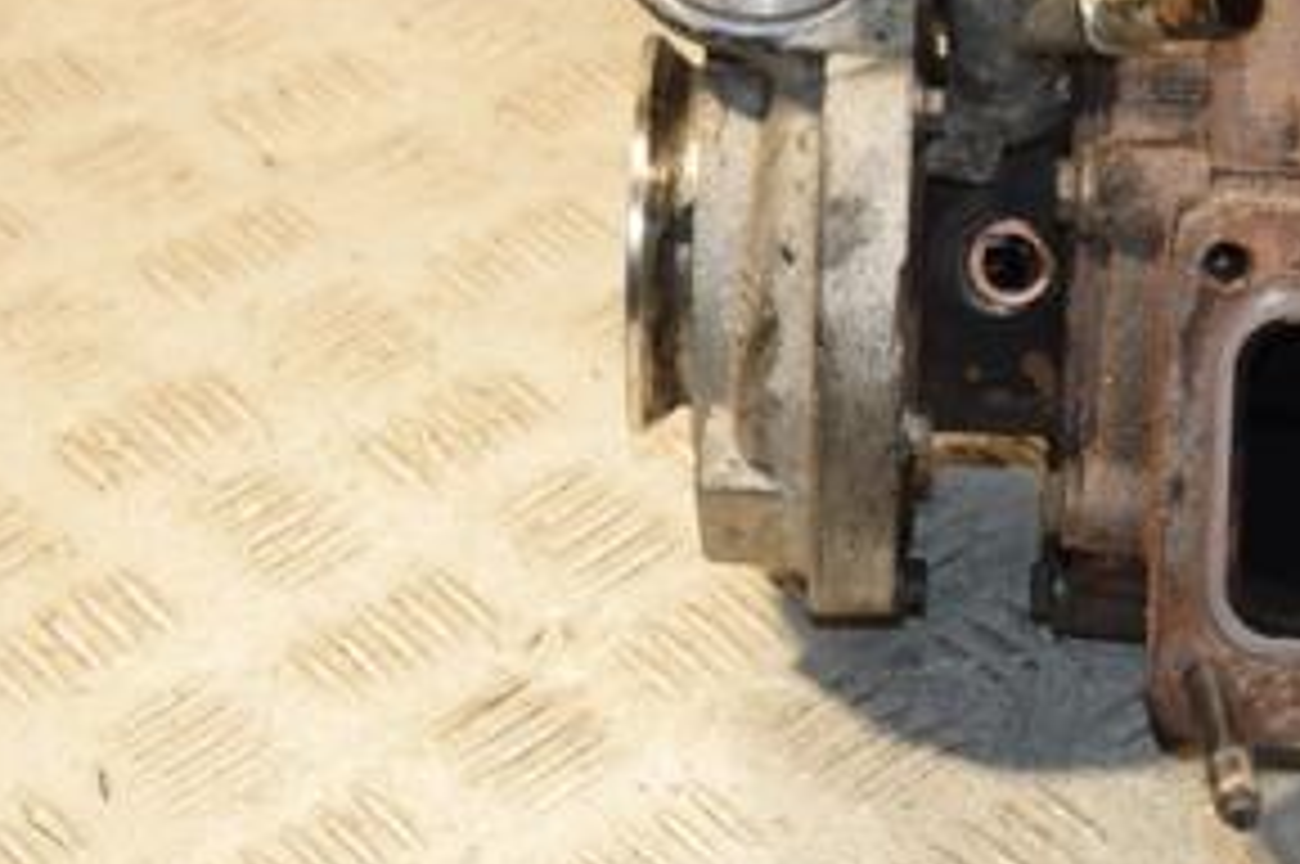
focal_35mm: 131
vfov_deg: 10.4
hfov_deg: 15.5
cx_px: 1161
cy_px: 202
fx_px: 4725
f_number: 5.6
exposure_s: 1/200
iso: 800
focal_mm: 42
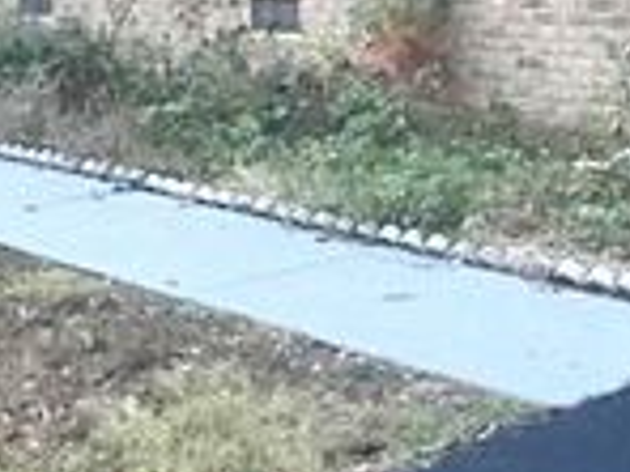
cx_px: 221
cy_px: 40
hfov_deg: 20.0
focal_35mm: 98
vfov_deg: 14.9
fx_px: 1784
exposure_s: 1/15
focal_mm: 4.15
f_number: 2.2
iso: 80
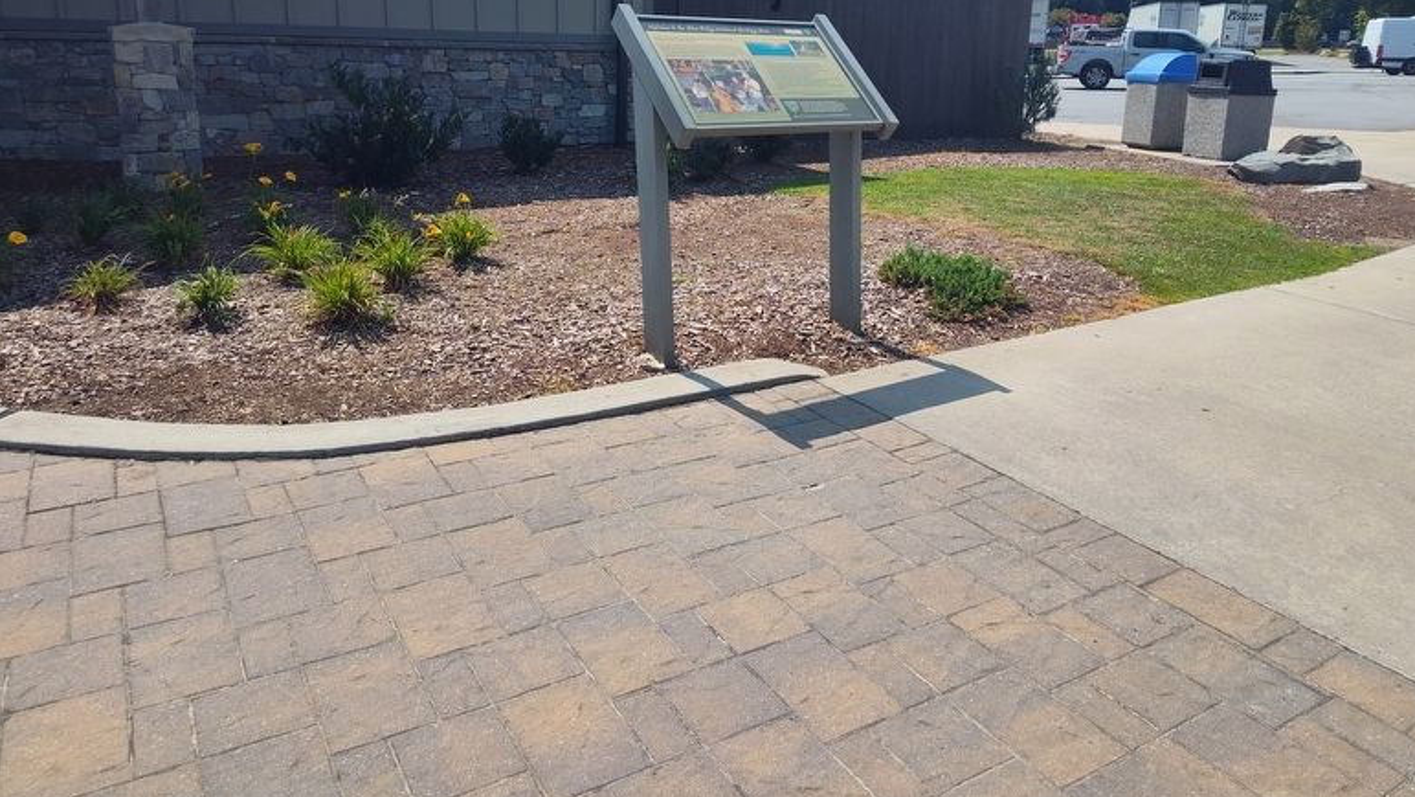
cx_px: 730
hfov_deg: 71.9
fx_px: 976
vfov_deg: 43.7
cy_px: 253
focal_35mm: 26
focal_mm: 5.56
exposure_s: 1/1827
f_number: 1.8
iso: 100
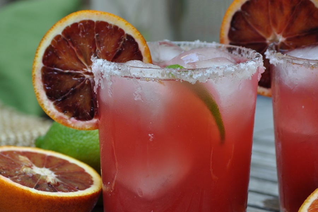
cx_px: 159
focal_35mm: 147
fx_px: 1298
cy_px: 106
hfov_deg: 14.0
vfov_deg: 9.3
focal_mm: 98
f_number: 6.3
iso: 200
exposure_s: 1/8
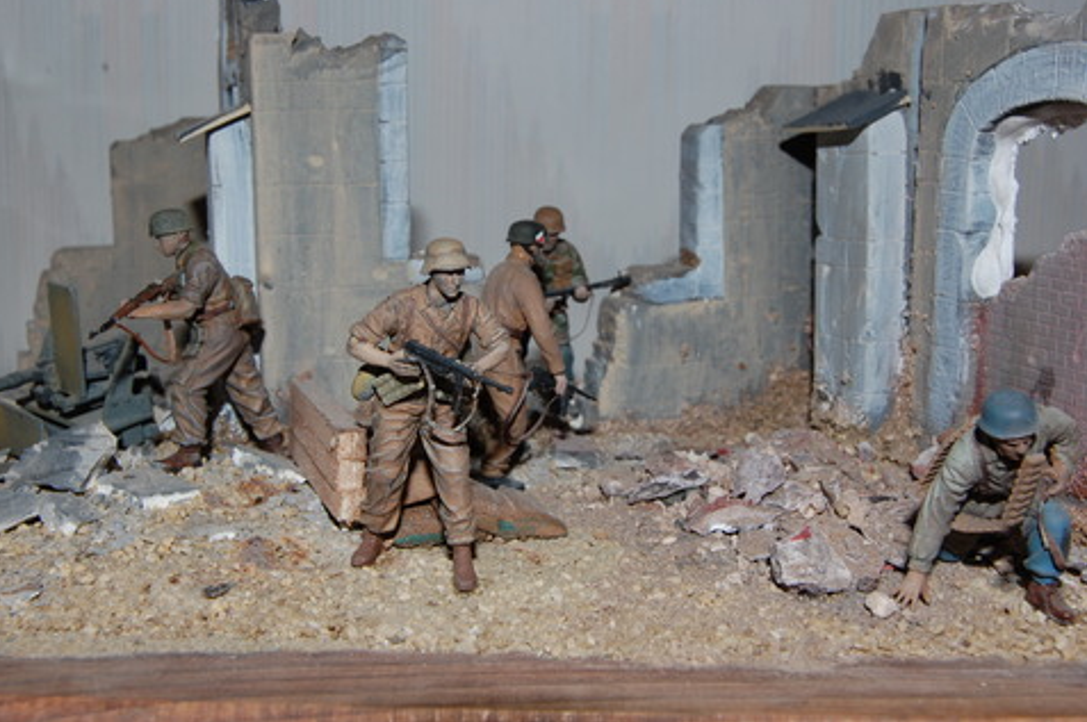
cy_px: 346
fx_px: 1327
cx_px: 522
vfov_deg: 30.4
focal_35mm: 44
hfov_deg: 44.5
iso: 200
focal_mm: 28
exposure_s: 1/50
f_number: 13
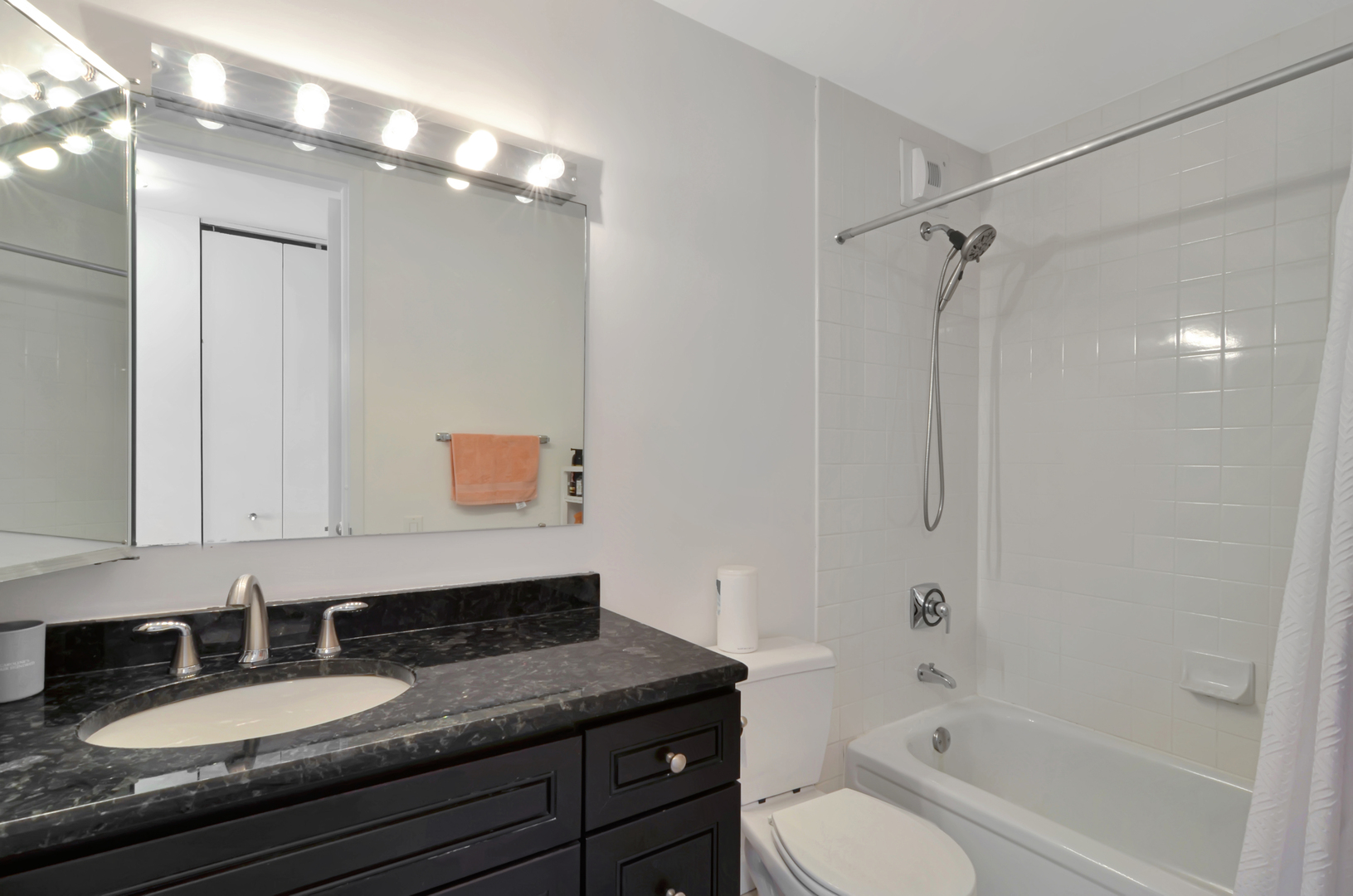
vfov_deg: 71.8
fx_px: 619
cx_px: 676
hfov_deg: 95.1
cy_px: 448
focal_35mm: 16
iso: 100
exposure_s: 1
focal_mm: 11
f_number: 11
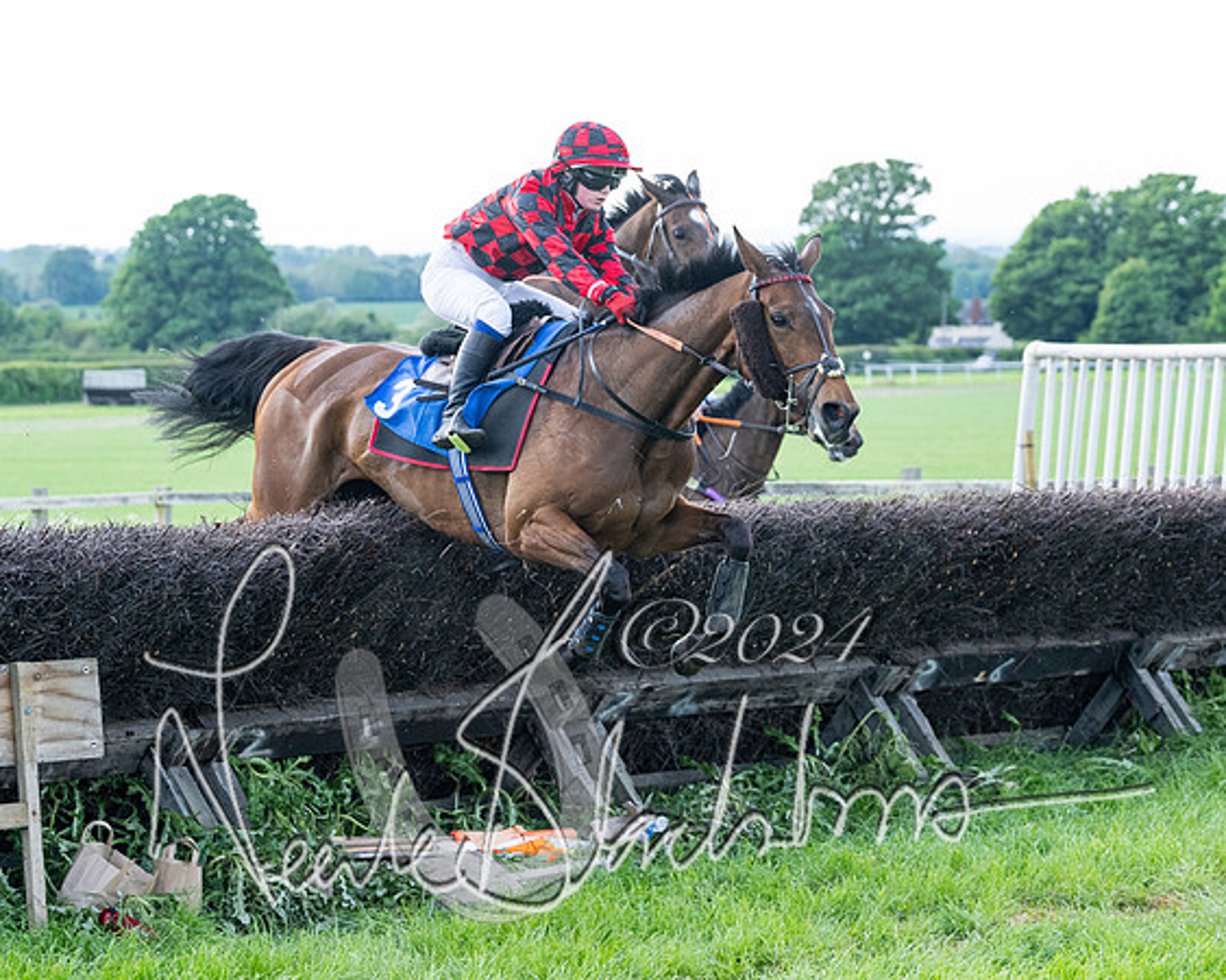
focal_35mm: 109
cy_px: 399
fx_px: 3943
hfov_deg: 17.7
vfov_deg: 14.2
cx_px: 522
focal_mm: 76
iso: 1000
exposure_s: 1/2500
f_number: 4
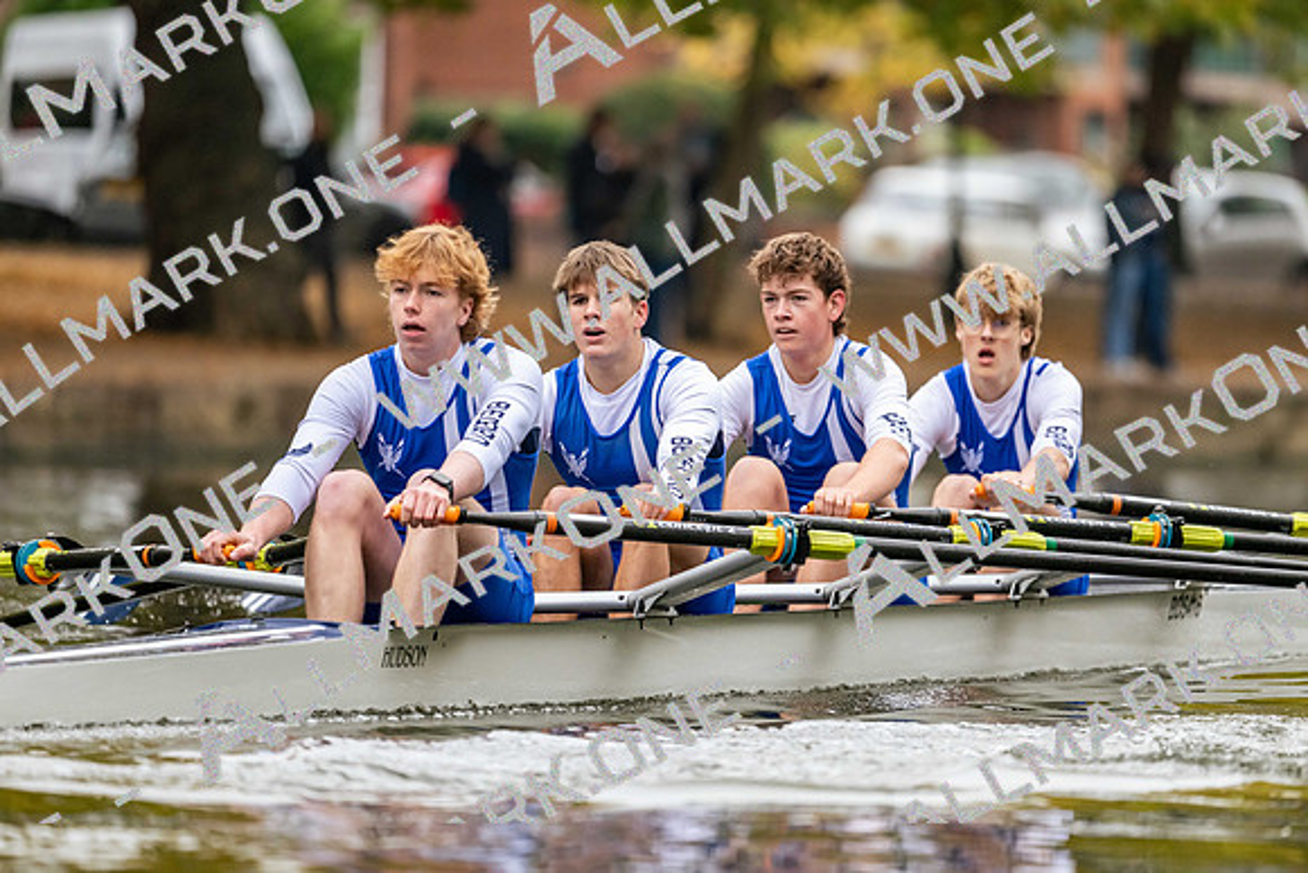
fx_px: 14536
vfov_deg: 3.4
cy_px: 436
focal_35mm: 400
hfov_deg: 5.2
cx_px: 654
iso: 2500
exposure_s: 1/2000
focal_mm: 400
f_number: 4.5
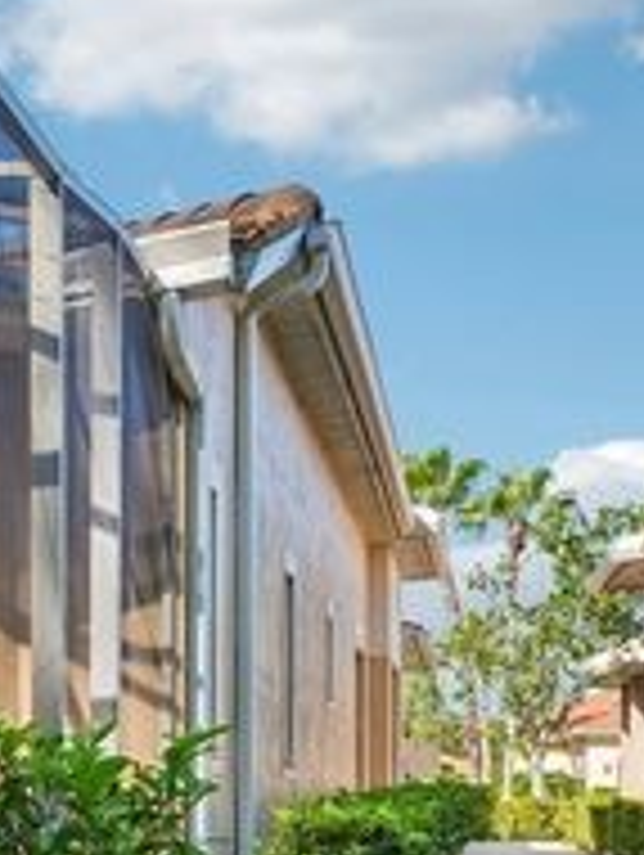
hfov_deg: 21.2
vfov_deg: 34.9
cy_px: 695
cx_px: -428
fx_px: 1312
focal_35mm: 53
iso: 400
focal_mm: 21
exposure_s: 1/200
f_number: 8
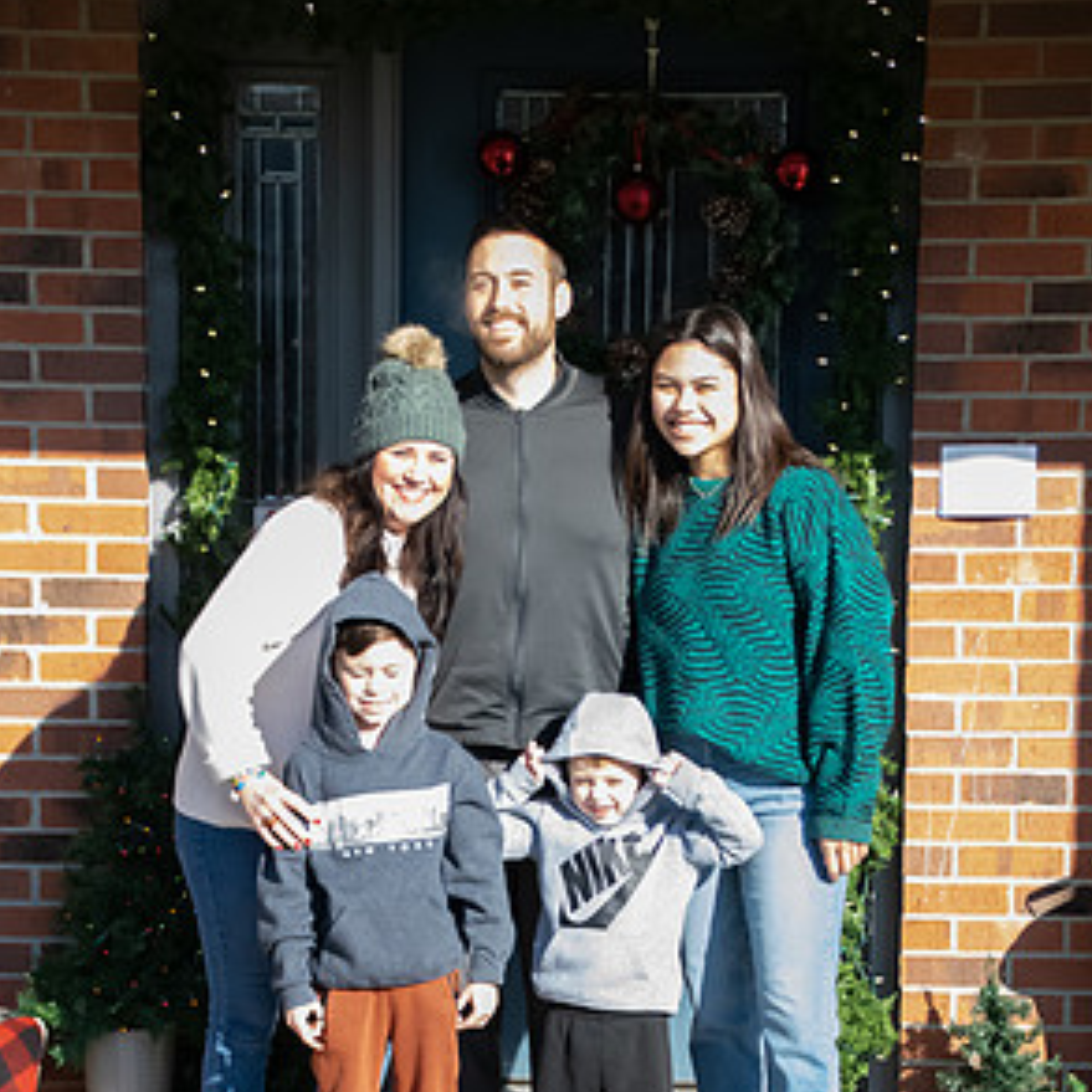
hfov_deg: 13.5
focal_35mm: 129
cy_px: 730
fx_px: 4604
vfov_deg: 13.5
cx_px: 548
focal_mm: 66
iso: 5000
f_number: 5
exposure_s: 1/4000
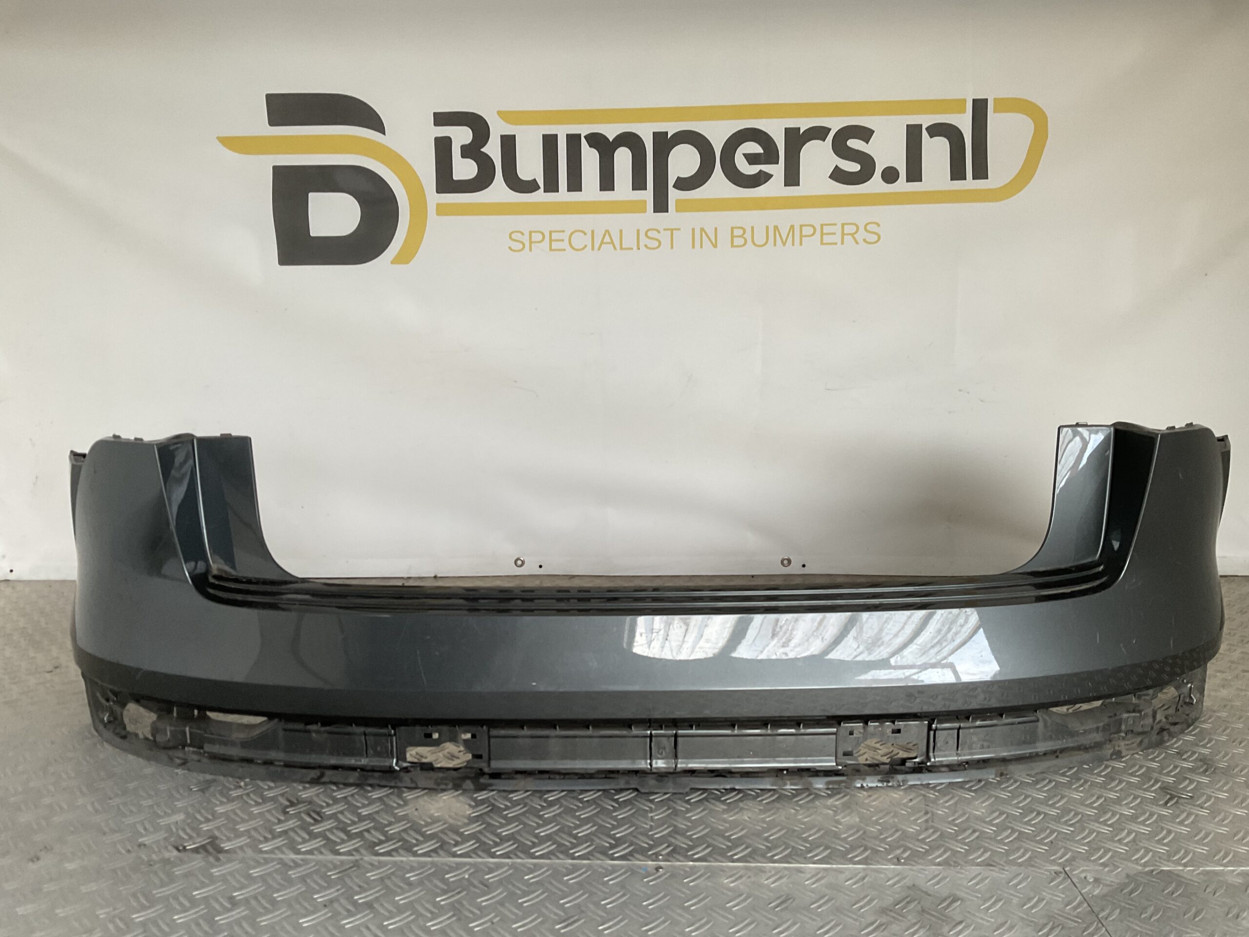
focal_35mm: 29
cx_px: 624
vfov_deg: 48.2
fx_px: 1046
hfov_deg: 61.7
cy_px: 468
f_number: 1.8
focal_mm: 3
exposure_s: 1/60
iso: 50
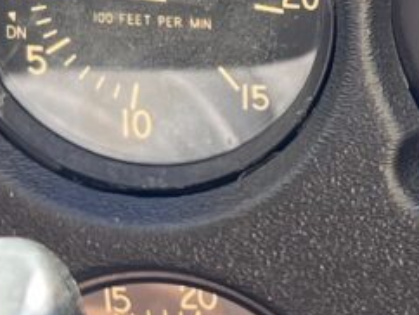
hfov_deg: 9.5
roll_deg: -0.4
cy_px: 33
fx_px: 2496
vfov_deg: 7.2
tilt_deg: -15.5
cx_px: 500
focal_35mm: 206
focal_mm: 5.7
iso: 50
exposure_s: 1/150
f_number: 1.5
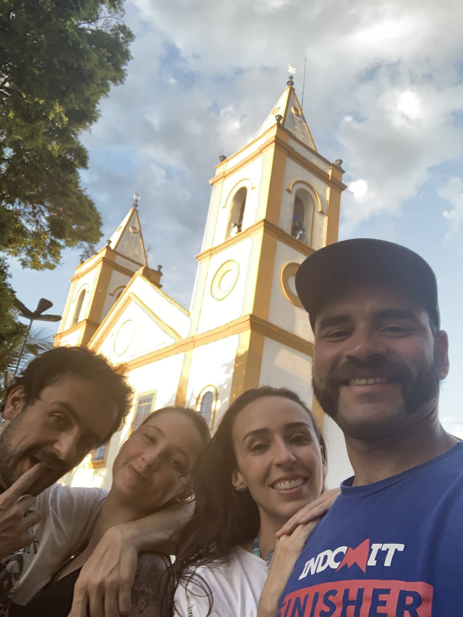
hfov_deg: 44.2
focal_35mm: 32
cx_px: 232
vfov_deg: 56.8
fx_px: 571
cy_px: 308
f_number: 2.2
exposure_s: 1/121
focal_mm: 2.87
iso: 64
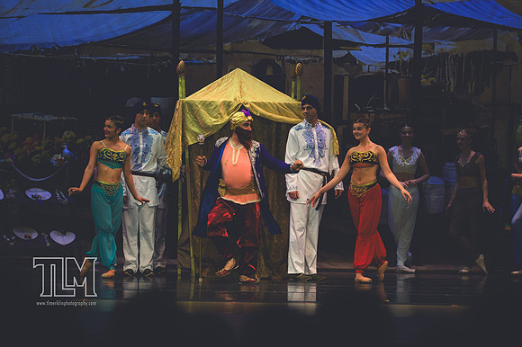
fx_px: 2927
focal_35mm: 202
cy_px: 174
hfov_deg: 10.2
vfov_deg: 6.8
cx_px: 261
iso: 560
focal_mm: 135
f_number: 2.8
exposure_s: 1/500
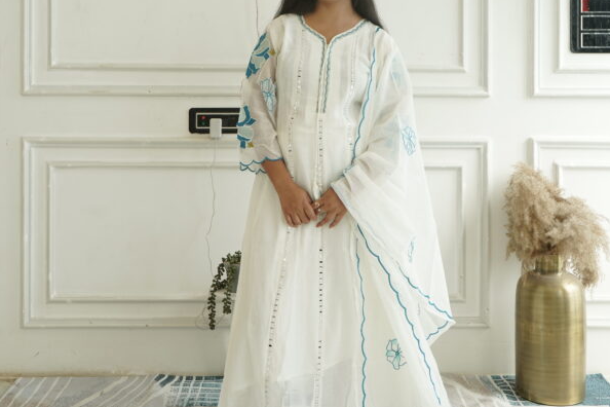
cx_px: 306
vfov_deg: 28.0
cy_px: 79
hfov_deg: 41.9
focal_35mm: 47
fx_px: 796
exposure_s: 1/100
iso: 250
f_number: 6.3
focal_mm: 31
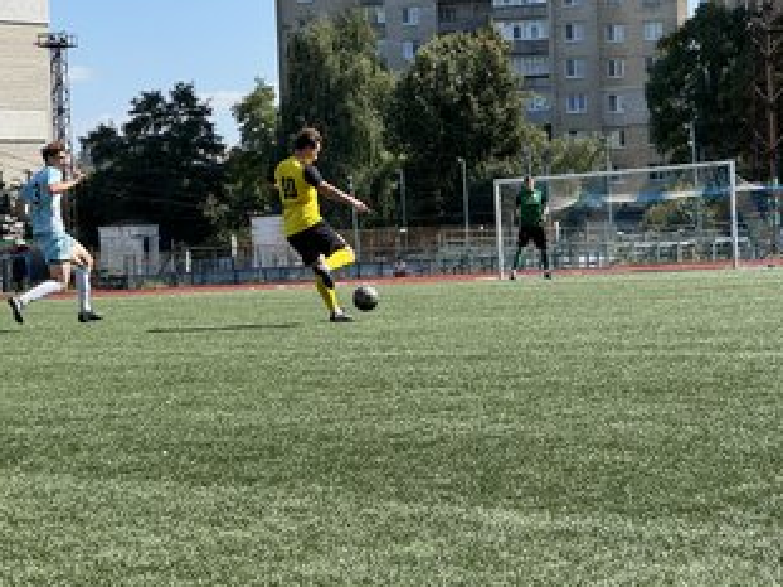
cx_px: 335
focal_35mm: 99
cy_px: 315
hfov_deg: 19.8
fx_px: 2238
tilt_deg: -0.2
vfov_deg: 14.9
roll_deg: +4.6
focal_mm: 9
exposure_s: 1/479
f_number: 2.8
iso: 25
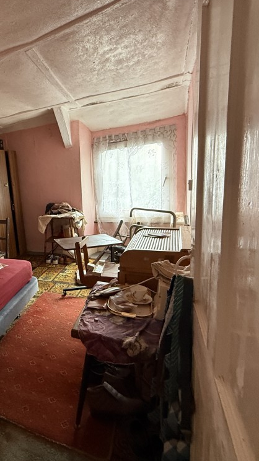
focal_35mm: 21
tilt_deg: -11.2
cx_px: 10
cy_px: 229
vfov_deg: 83.9
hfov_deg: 46.4
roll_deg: +6.4
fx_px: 257
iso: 400
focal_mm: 2.22
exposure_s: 1/60
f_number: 2.2
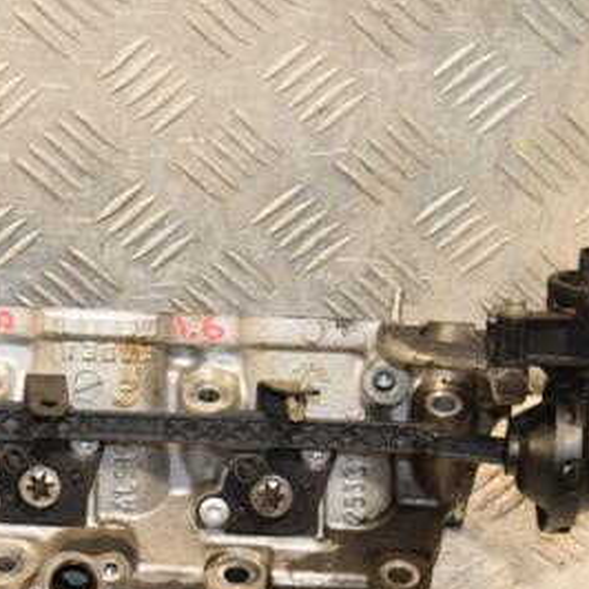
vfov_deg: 12.6
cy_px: 405
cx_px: 71
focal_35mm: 138
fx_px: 2657
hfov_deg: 12.6
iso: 800
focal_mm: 48
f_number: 6.3
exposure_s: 1/200
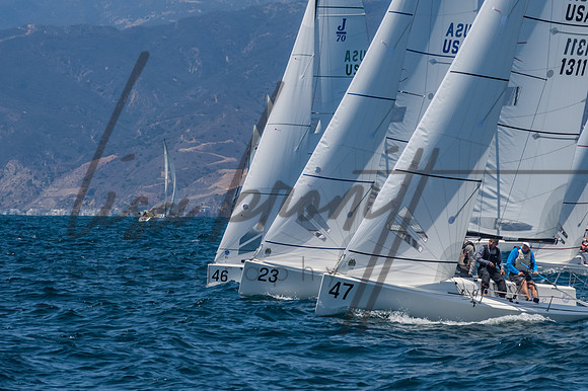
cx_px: 294
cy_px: 196
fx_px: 5142
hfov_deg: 6.5
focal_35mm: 315
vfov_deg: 4.4
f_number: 14
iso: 640
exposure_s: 1/1250
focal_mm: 210
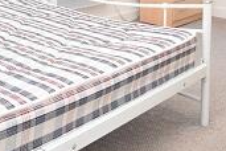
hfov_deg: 35.2
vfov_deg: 21.2
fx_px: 352
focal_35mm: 56
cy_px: -62
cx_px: 69
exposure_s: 1/125
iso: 800
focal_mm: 10
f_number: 5.6
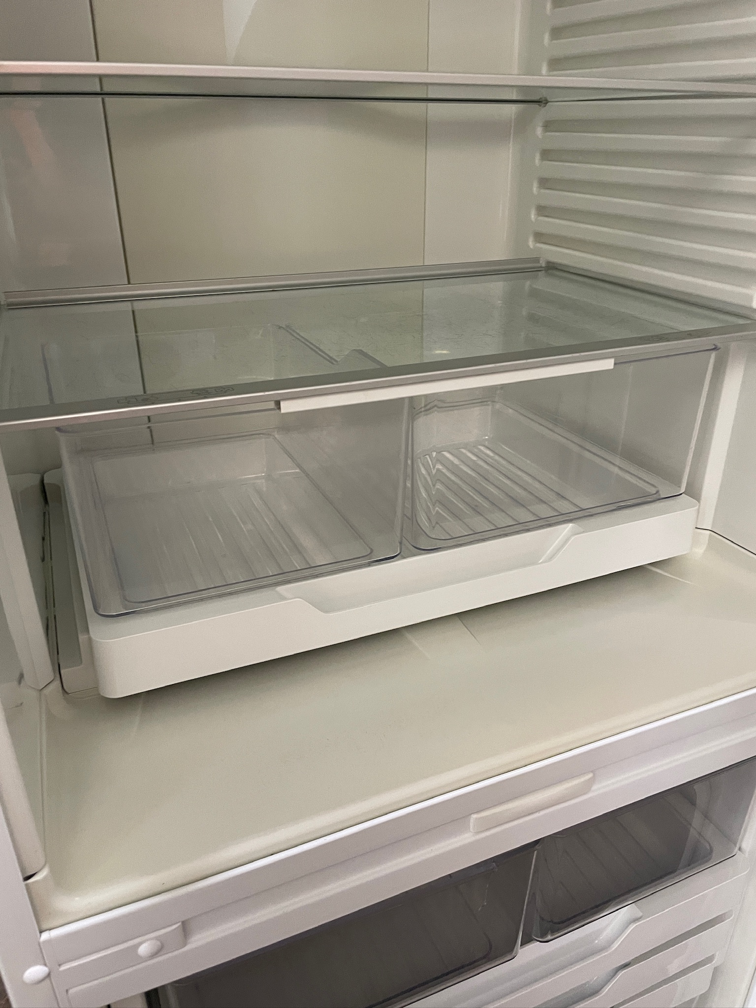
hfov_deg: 53.1
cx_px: 378
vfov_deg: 67.3
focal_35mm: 26
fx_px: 757
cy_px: 504
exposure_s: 1/50
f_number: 1.6
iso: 200
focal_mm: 4.2
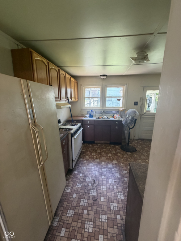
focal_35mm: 14
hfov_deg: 85.7
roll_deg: +1.8
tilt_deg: -11.6
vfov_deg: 102.1
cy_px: 120
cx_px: 90
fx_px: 98
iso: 320
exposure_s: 1/120
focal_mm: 2.22
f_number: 2.2
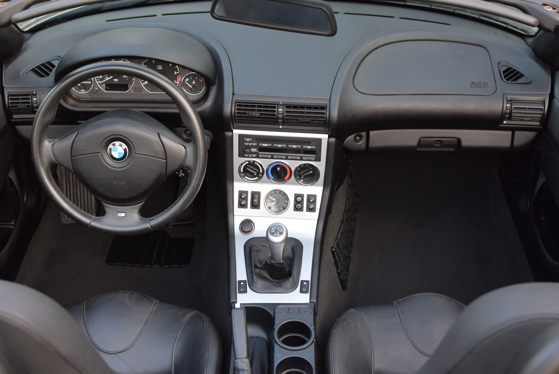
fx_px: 816
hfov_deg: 37.8
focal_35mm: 52
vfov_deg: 25.8
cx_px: 280
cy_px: 187
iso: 400
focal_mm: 35
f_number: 4
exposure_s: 1/60
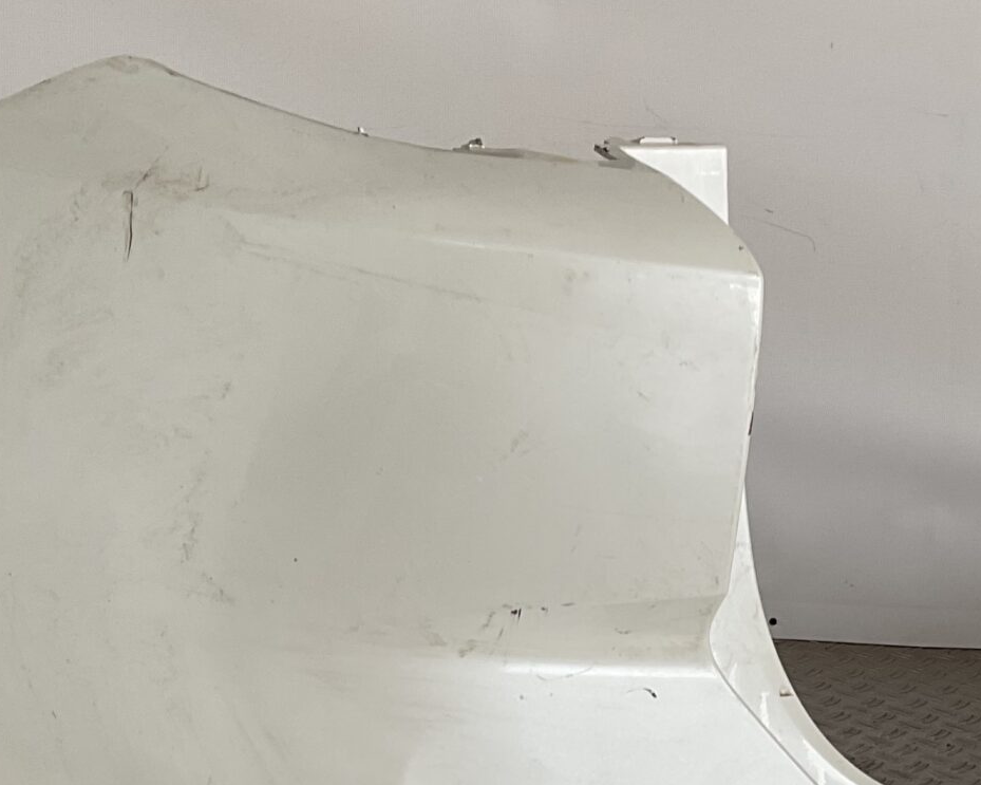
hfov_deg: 24.0
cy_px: 735
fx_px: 2264
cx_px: 797
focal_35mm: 78
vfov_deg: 19.2
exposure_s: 1/50
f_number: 1.8
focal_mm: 3
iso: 40
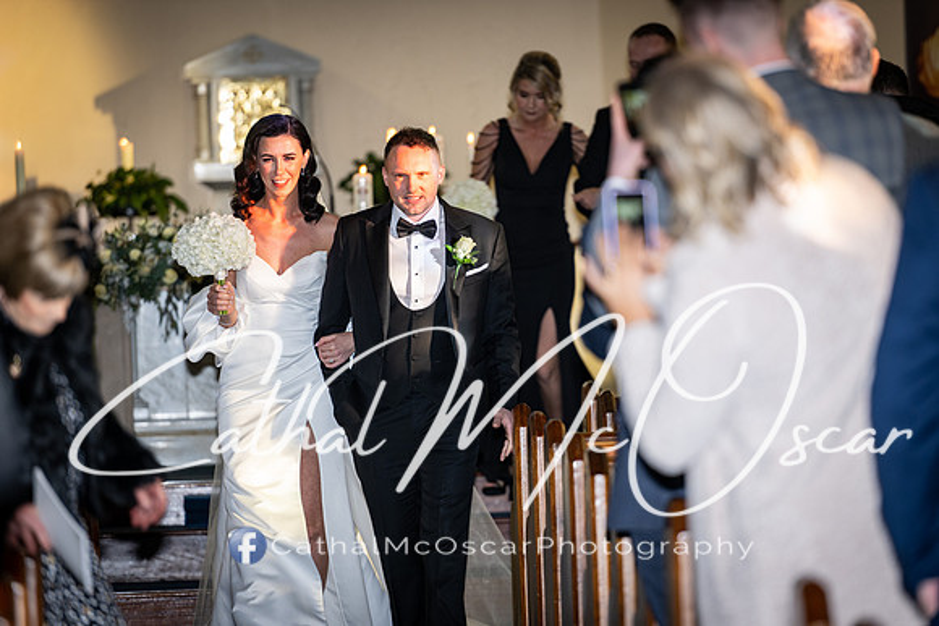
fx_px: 5087
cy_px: 313
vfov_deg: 7.0
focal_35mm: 195
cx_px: 470
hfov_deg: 10.5
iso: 400
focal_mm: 195
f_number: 2.8
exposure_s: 1/250
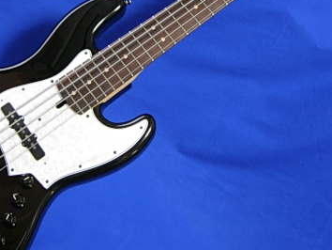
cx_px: 150
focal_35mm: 65
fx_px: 624
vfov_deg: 22.4
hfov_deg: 29.8
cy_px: 70
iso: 133
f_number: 2.7
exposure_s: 1/4
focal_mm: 7.5
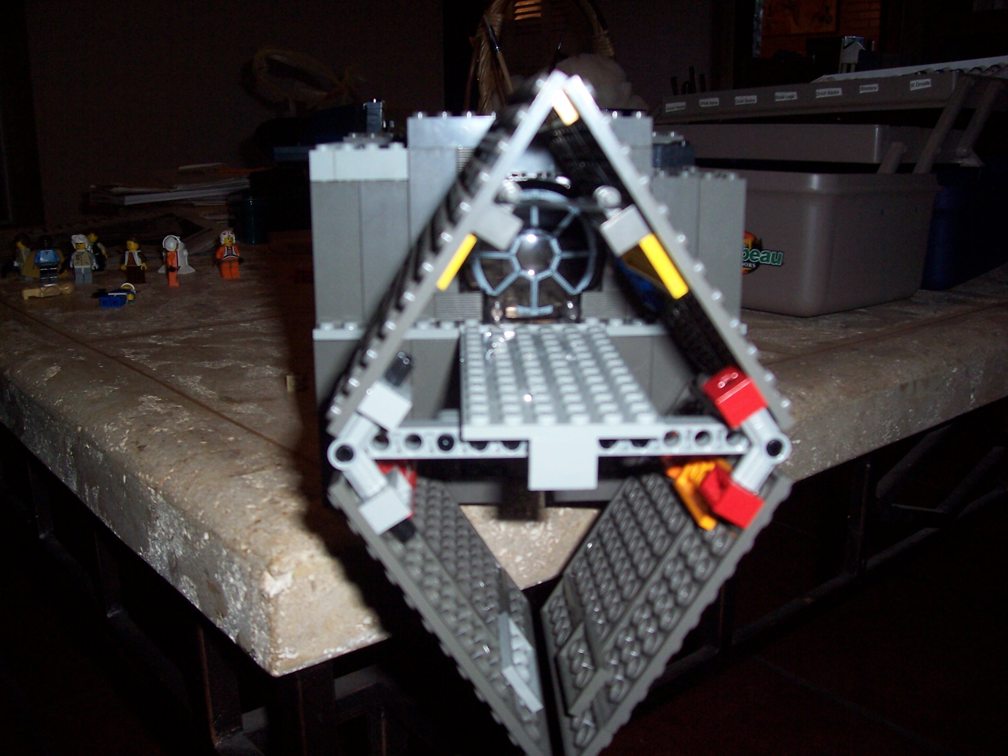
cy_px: 378
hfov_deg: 54.0
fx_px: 990
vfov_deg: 41.8
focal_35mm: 34
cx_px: 504
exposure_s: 1/60
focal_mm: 5.6
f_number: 2.7
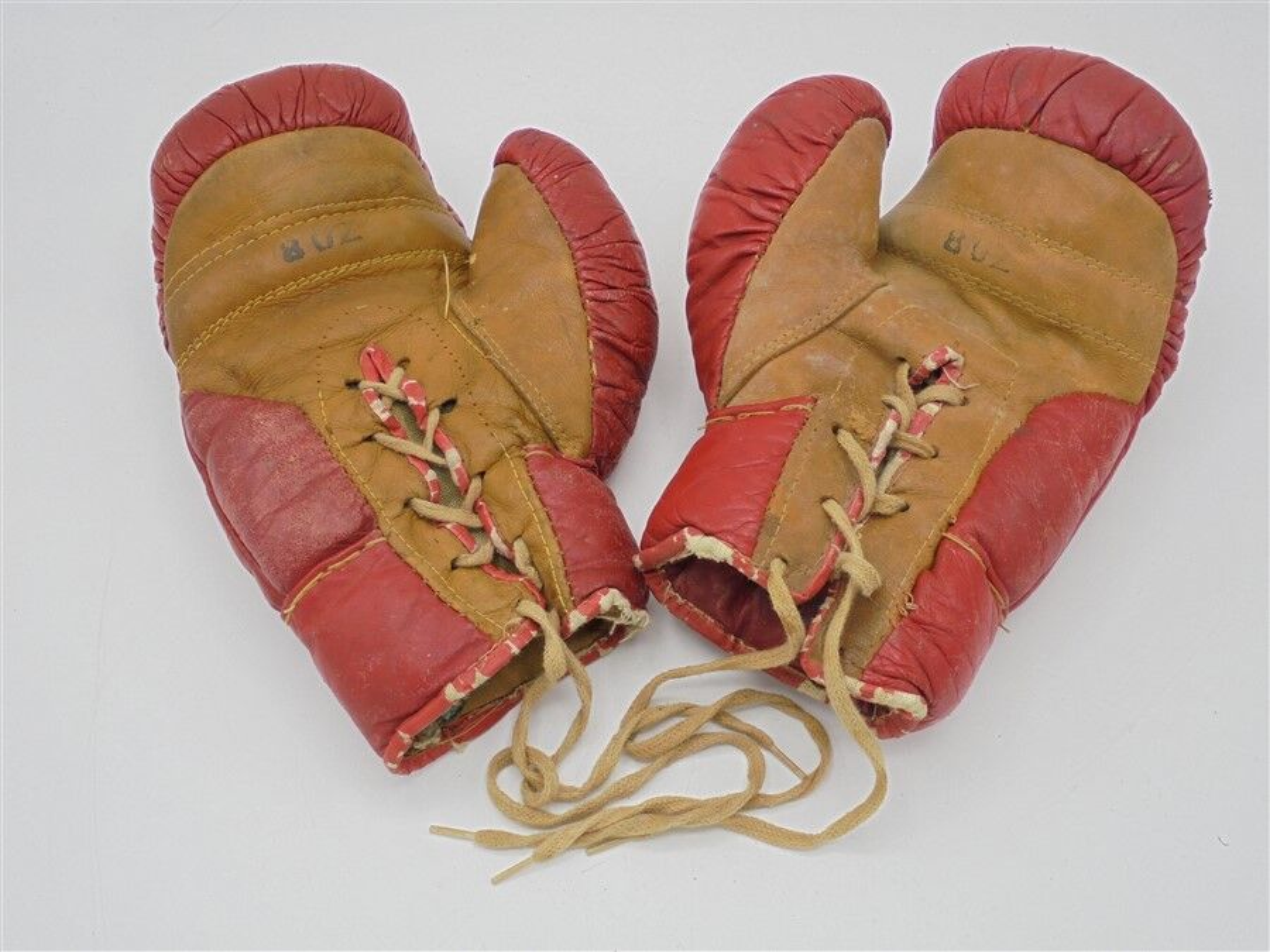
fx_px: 1247
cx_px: 635
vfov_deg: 41.8
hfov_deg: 54.0
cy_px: 476
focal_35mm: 34
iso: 100
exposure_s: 1/40
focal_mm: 6.1
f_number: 4
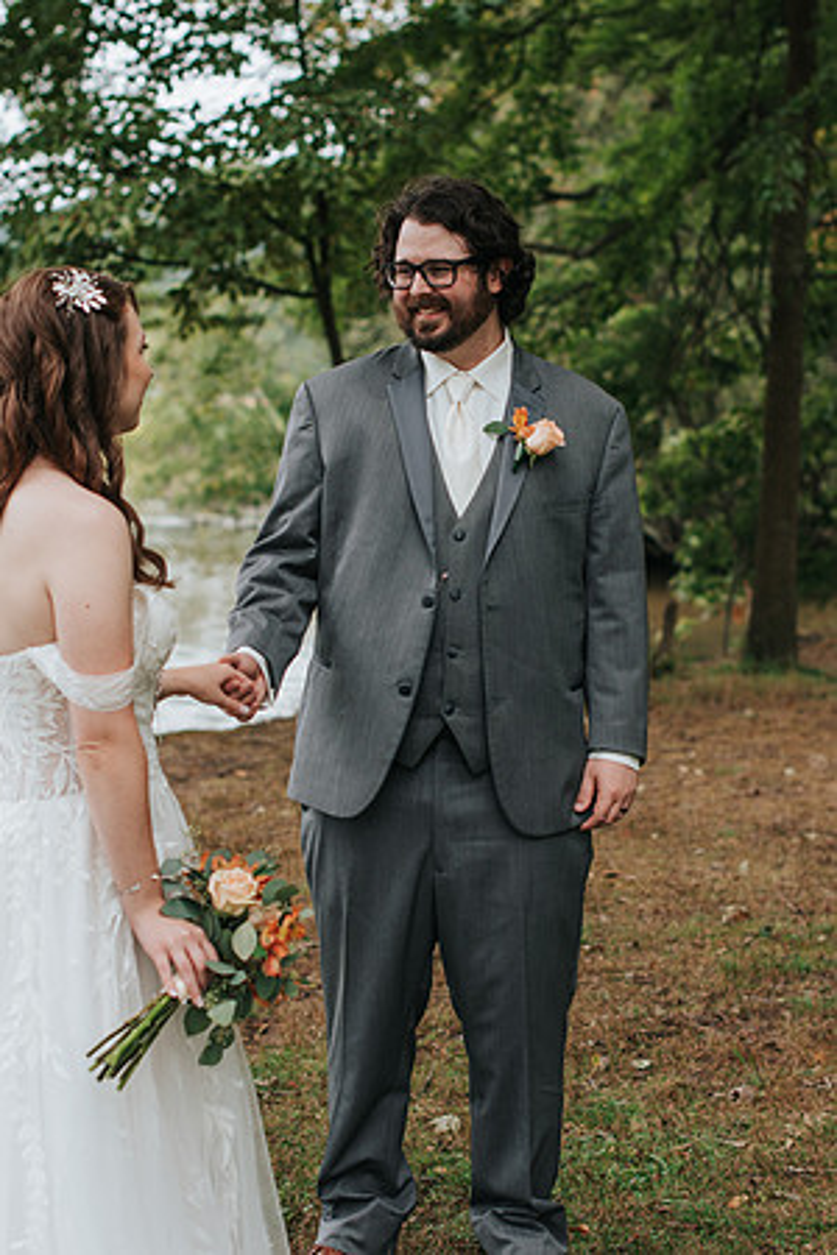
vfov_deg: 27.0
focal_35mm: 75
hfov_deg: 18.2
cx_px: 418
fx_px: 2615
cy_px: 628
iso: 200
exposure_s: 1/800
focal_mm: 50
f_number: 2.8
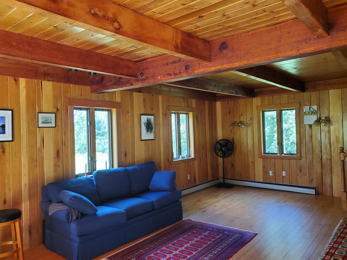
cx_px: 174
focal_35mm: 26
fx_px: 261
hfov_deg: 67.3
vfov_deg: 53.1
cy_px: 130
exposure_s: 1/40
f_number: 2.4
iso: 250
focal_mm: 4.3
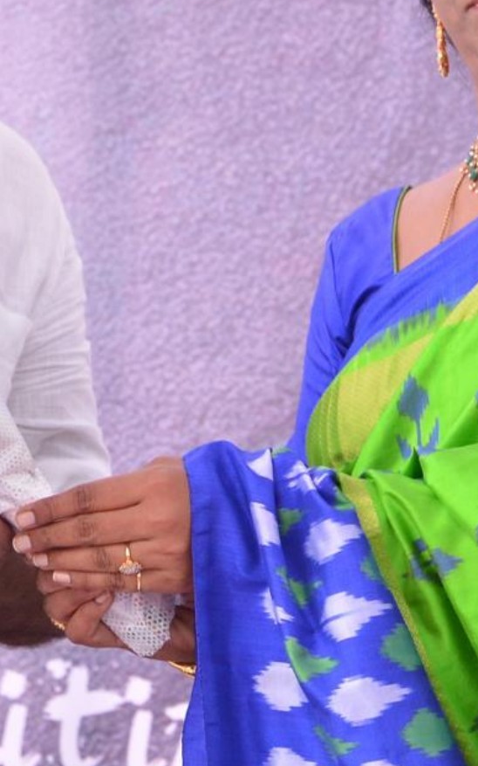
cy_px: 239
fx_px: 5420
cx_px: 94
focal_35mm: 260
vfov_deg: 8.1
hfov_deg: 5.0
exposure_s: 1/125
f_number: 6.3
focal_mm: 66
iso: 1250
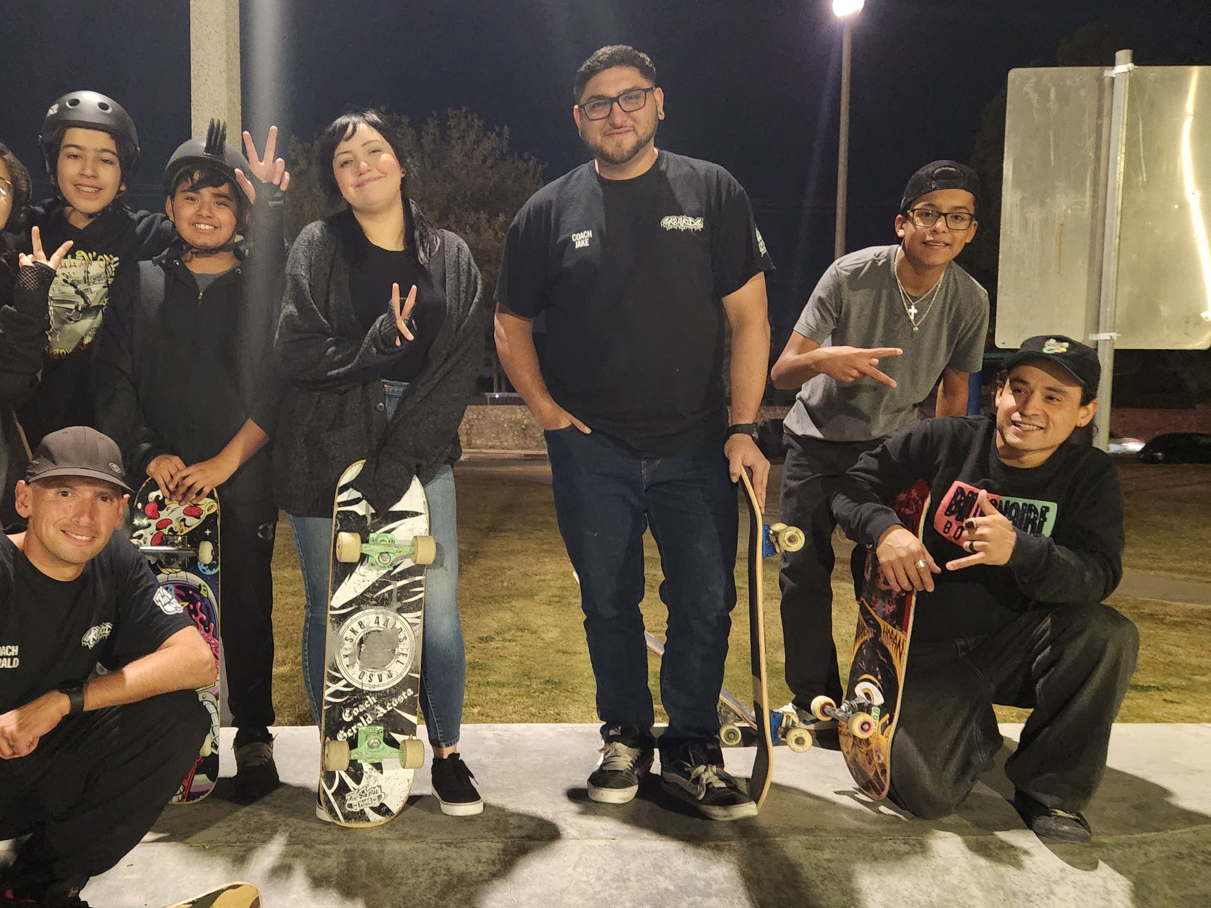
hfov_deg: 56.3
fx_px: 1119
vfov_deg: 44.1
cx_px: 468
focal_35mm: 32
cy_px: 494
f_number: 1.8
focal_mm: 5.4
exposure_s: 1/24
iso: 1250
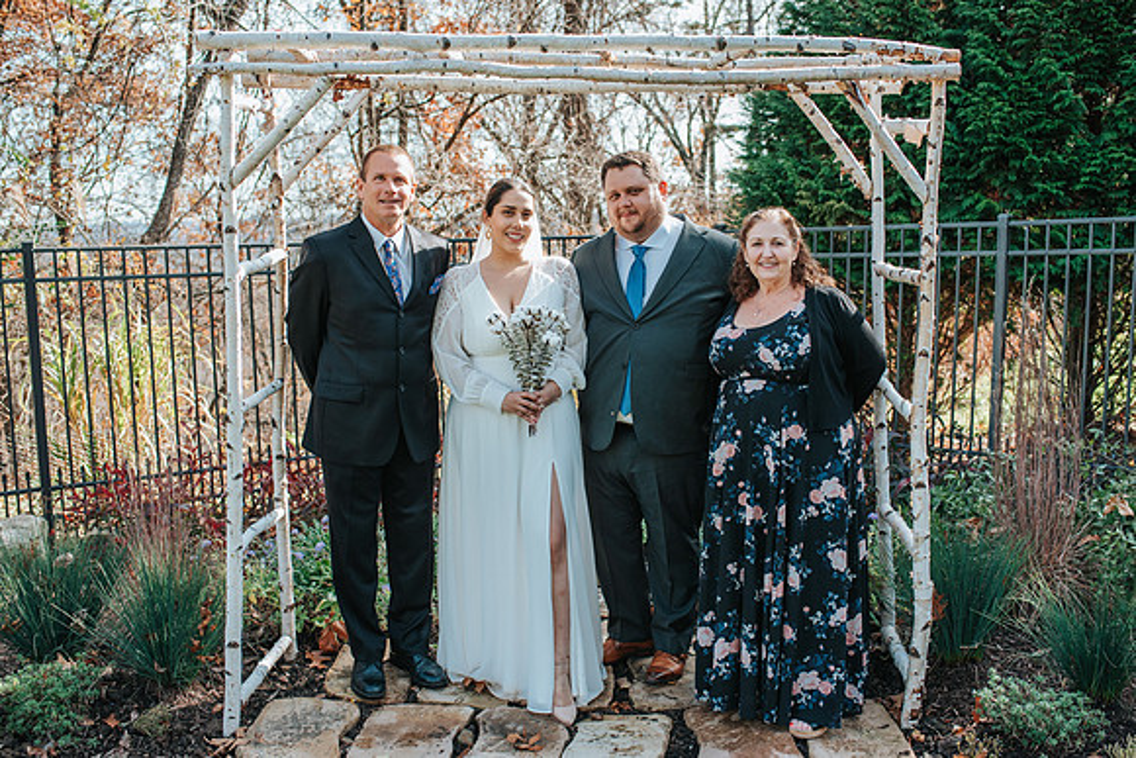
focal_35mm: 37
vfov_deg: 35.8
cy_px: 379
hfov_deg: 51.6
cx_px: 585
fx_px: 1174
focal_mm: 35
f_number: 3.5
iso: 640
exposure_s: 1/1250
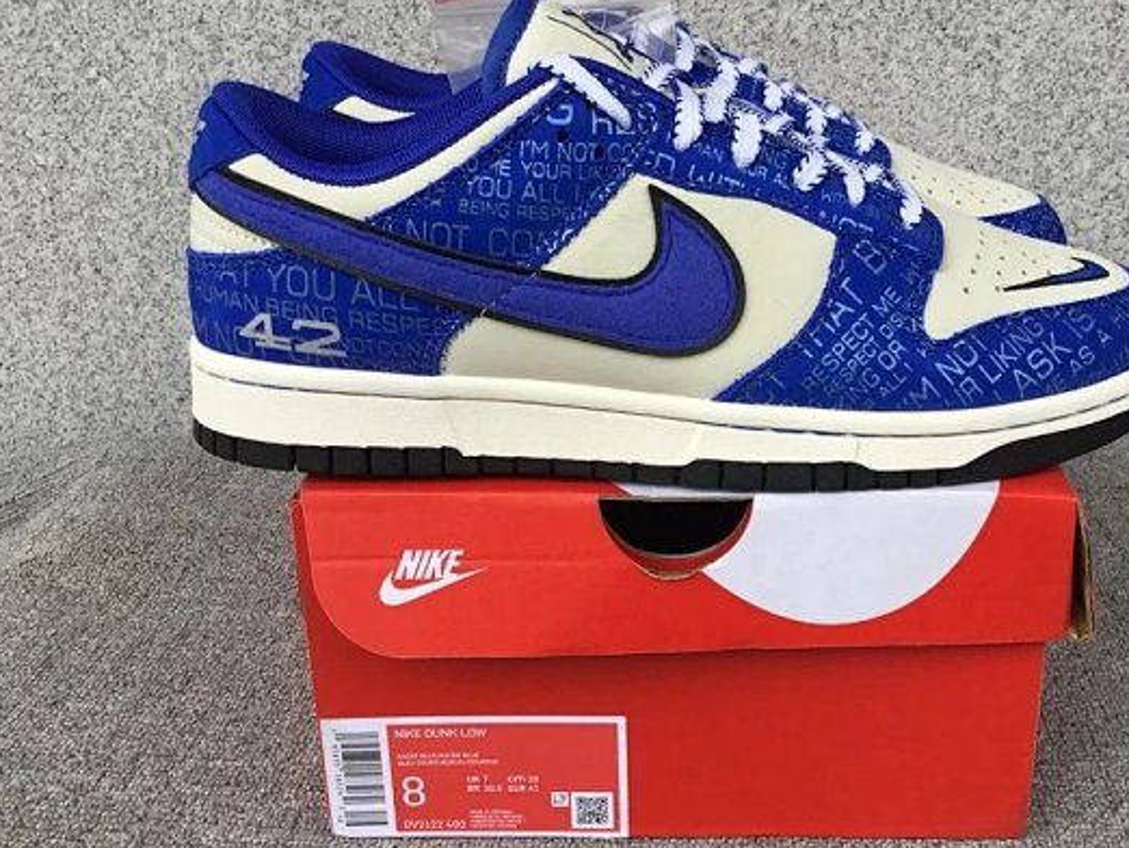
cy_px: 400
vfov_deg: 37.7
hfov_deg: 48.6
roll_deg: +0.9
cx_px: 681
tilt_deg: -21.4
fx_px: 1240
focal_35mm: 38
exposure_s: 1/100
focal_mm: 3.3
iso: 32
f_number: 2.4
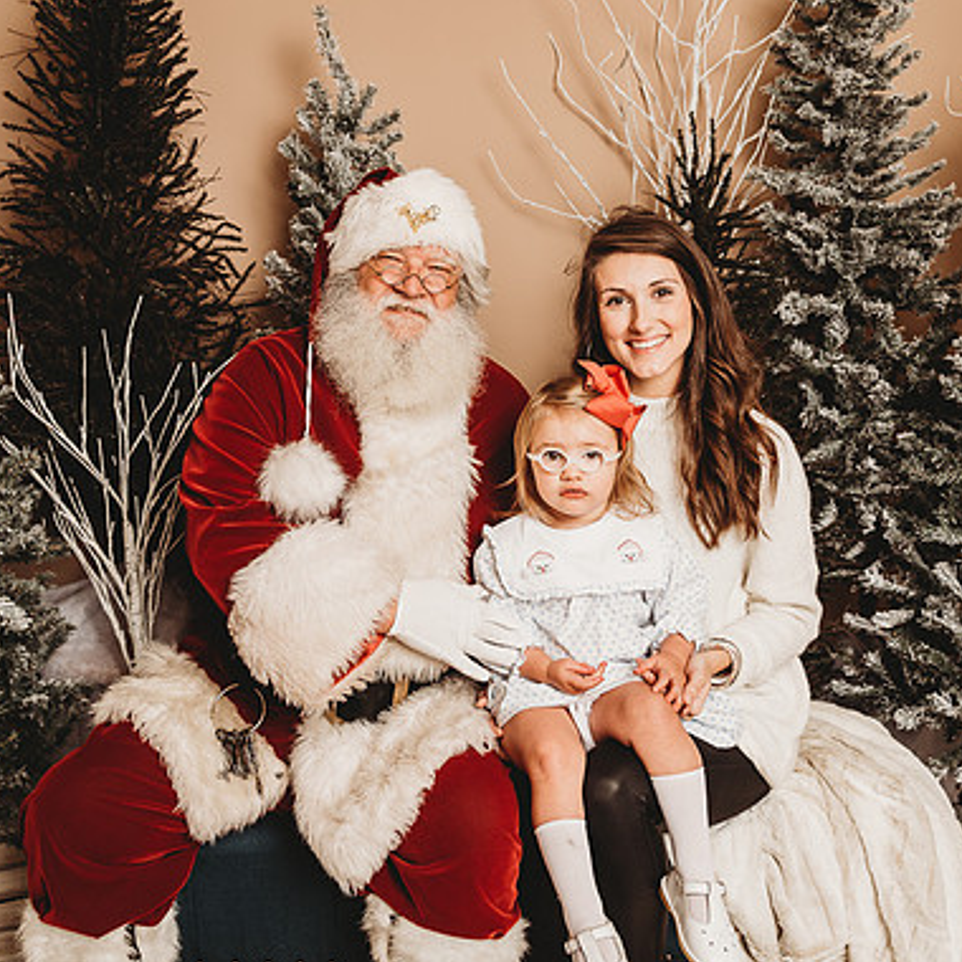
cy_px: 428
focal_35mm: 36
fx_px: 1132
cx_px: 438
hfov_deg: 46.0
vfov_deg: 46.0
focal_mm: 24
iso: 100
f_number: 4
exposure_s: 1/160
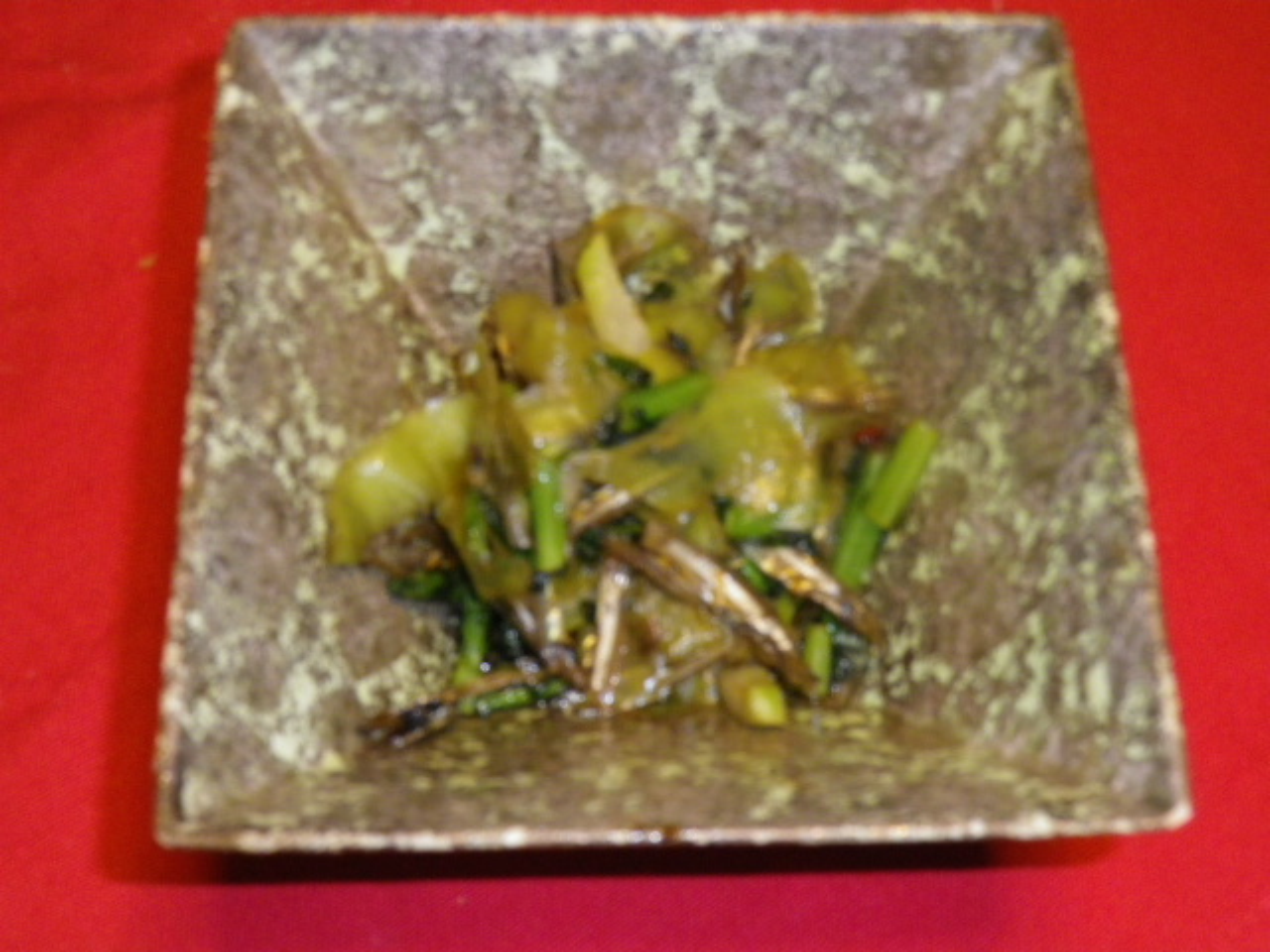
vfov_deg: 29.7
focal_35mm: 49
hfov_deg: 38.9
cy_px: 476
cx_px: 635
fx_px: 1798
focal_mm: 8.7
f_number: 4.2
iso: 320
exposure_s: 1/60
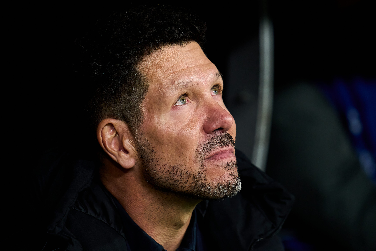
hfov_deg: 3.4
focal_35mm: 600
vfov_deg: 2.3
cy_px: 126
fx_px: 6267
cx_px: 188
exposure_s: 1/640
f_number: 2.8
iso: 1600
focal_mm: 400
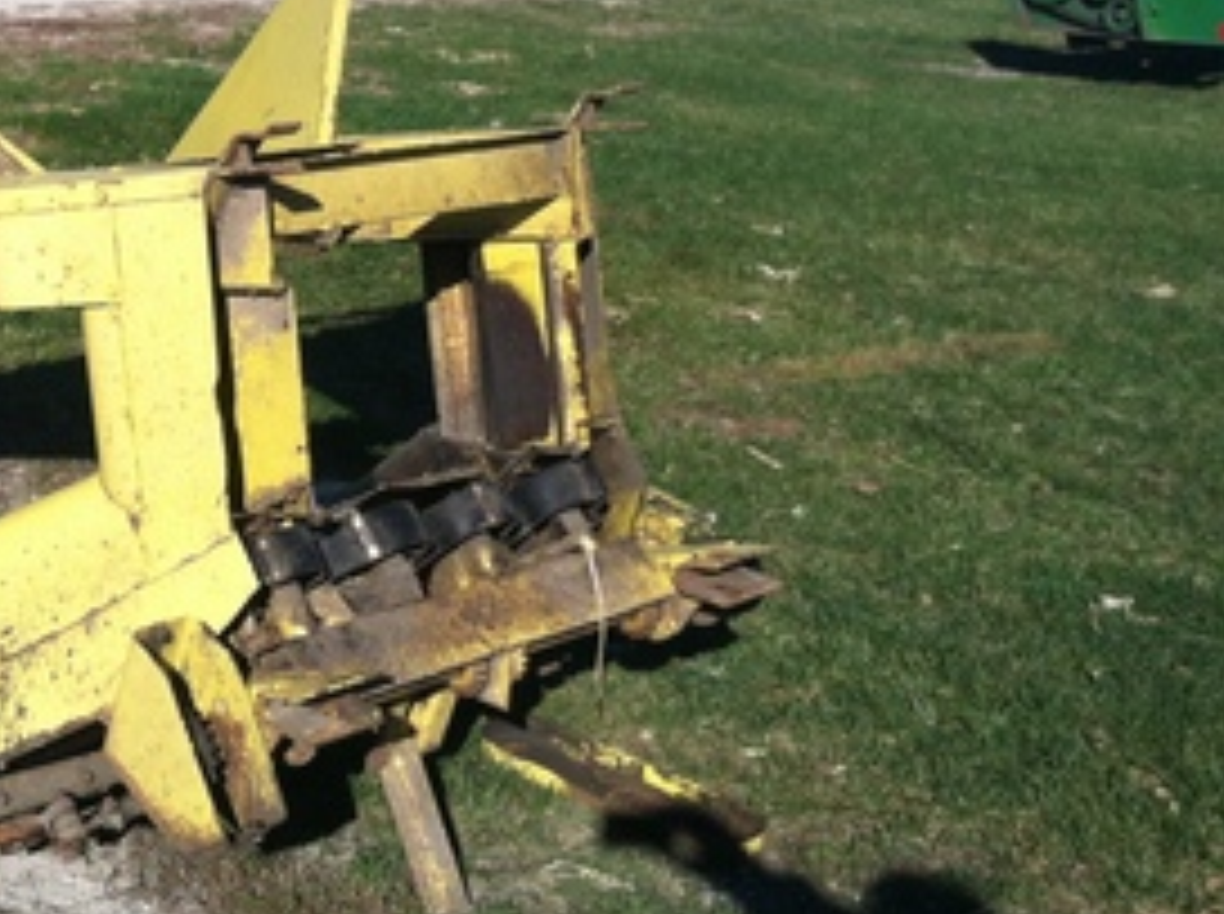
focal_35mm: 70
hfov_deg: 26.8
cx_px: 112
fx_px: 2471
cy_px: 81
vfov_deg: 20.5
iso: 80
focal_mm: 3.85
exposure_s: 1/2000
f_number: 2.8
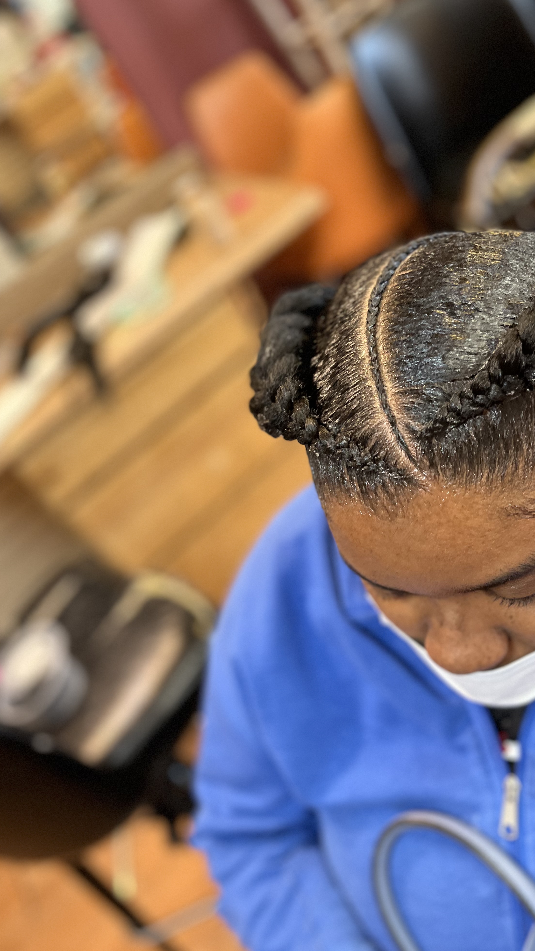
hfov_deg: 39.8
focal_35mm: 29
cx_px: 343
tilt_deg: -38.3
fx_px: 731
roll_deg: +33.8
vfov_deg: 66.1
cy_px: 477
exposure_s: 1/60
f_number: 1.6
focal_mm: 5.1
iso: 500
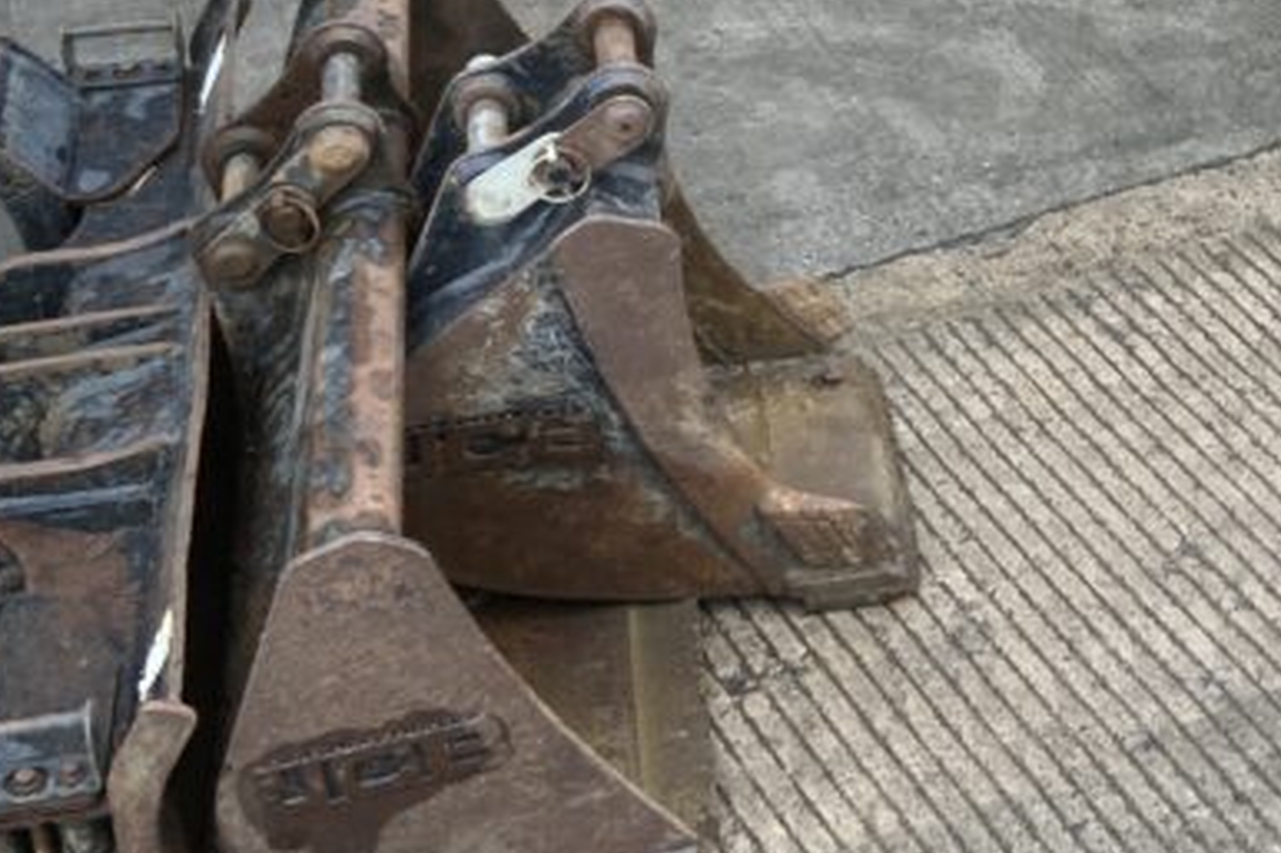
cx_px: 1228
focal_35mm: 80
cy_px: 80
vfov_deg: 16.8
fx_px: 2845
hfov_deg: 24.4
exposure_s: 1/125
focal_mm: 3
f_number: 1.8
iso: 16
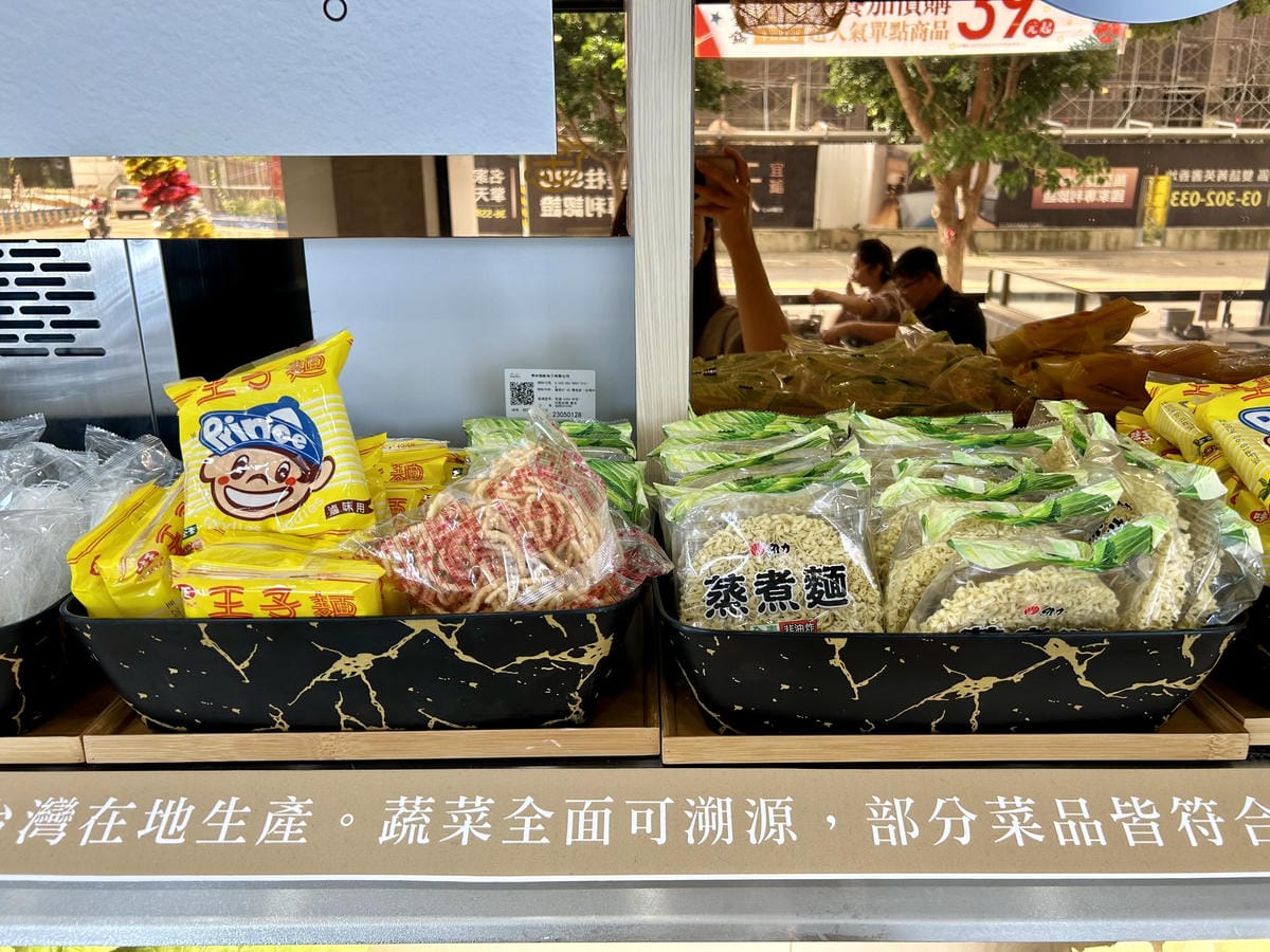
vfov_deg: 53.1
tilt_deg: -17.6
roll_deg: +0.7
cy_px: 476
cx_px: 635
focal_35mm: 26
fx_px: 954
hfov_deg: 67.3
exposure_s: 1/120
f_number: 1.5
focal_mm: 5.7
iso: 50
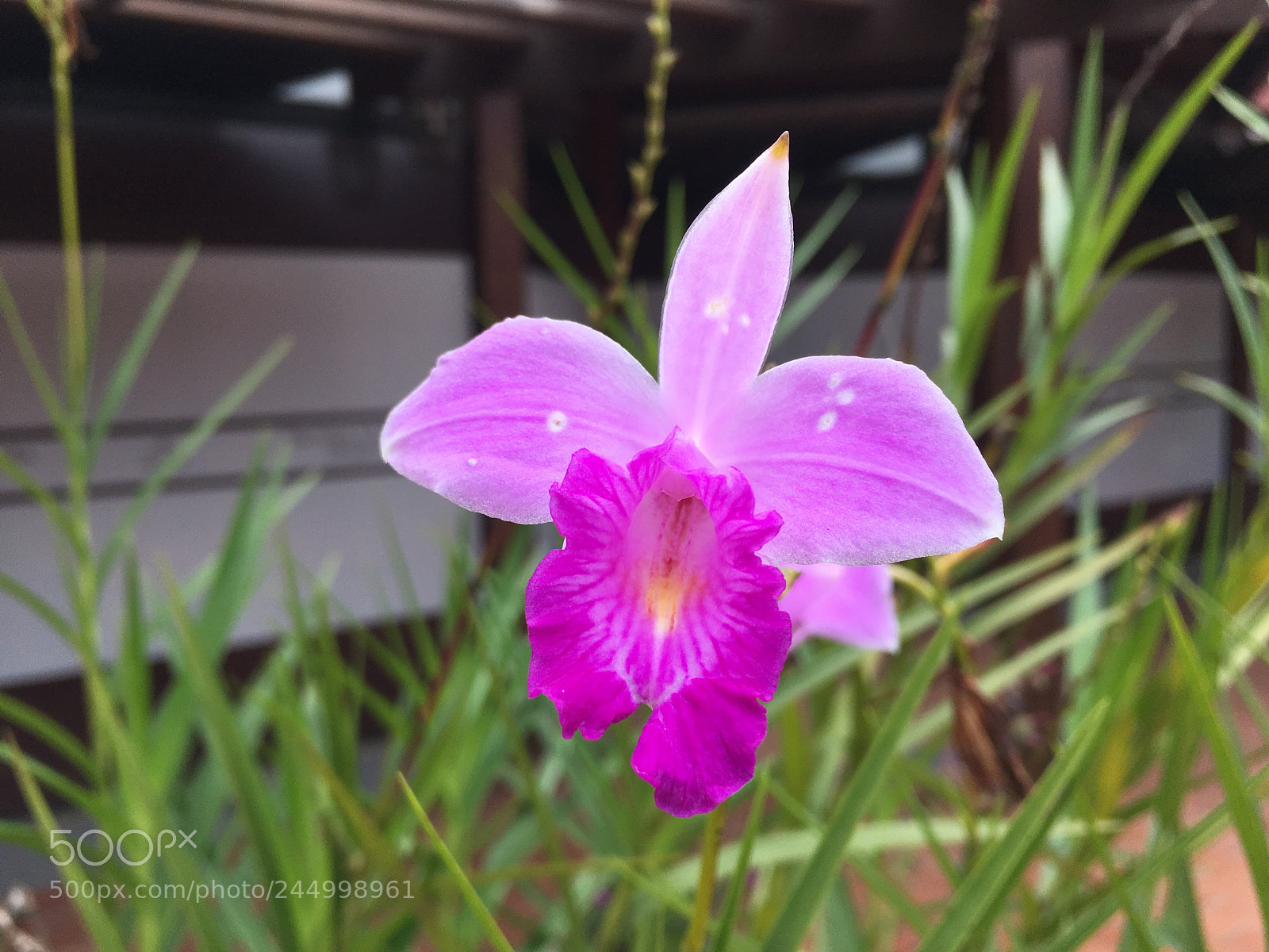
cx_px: 634
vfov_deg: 48.2
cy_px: 476
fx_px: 1063
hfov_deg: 61.7
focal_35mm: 29
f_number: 2.2
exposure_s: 1/732
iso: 25
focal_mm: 4.15
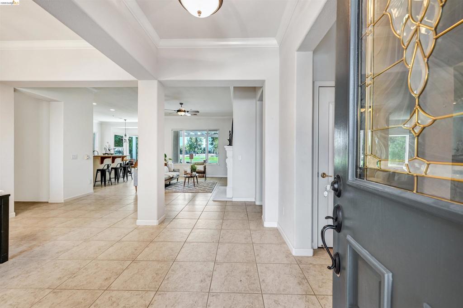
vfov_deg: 81.1
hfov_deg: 104.3
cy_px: 154
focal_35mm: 14
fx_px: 180
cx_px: 232
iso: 250
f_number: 7.1
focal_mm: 14
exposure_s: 1/20
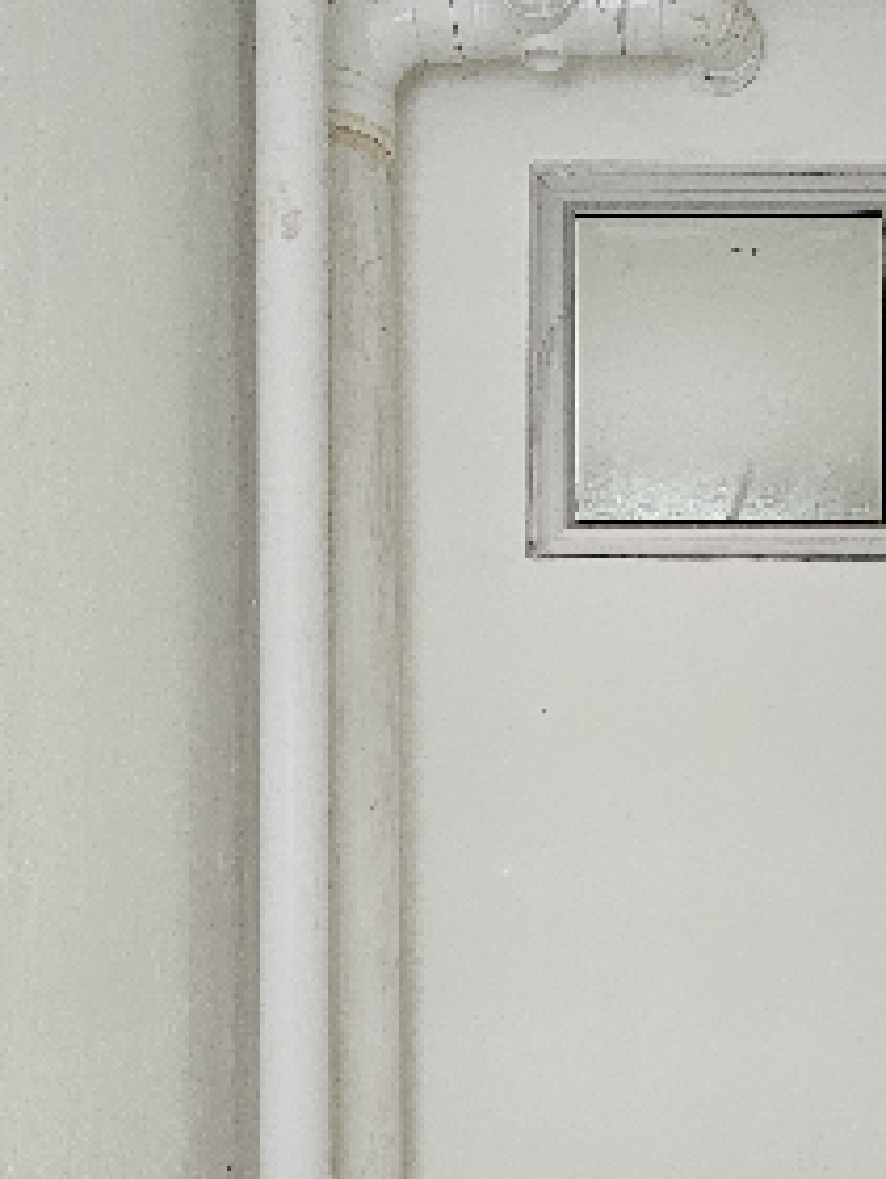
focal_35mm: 37
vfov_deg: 49.3
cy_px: 776
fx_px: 1262
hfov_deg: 37.3
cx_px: 714
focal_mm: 2.2
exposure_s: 1/33.3
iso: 320
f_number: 2.2
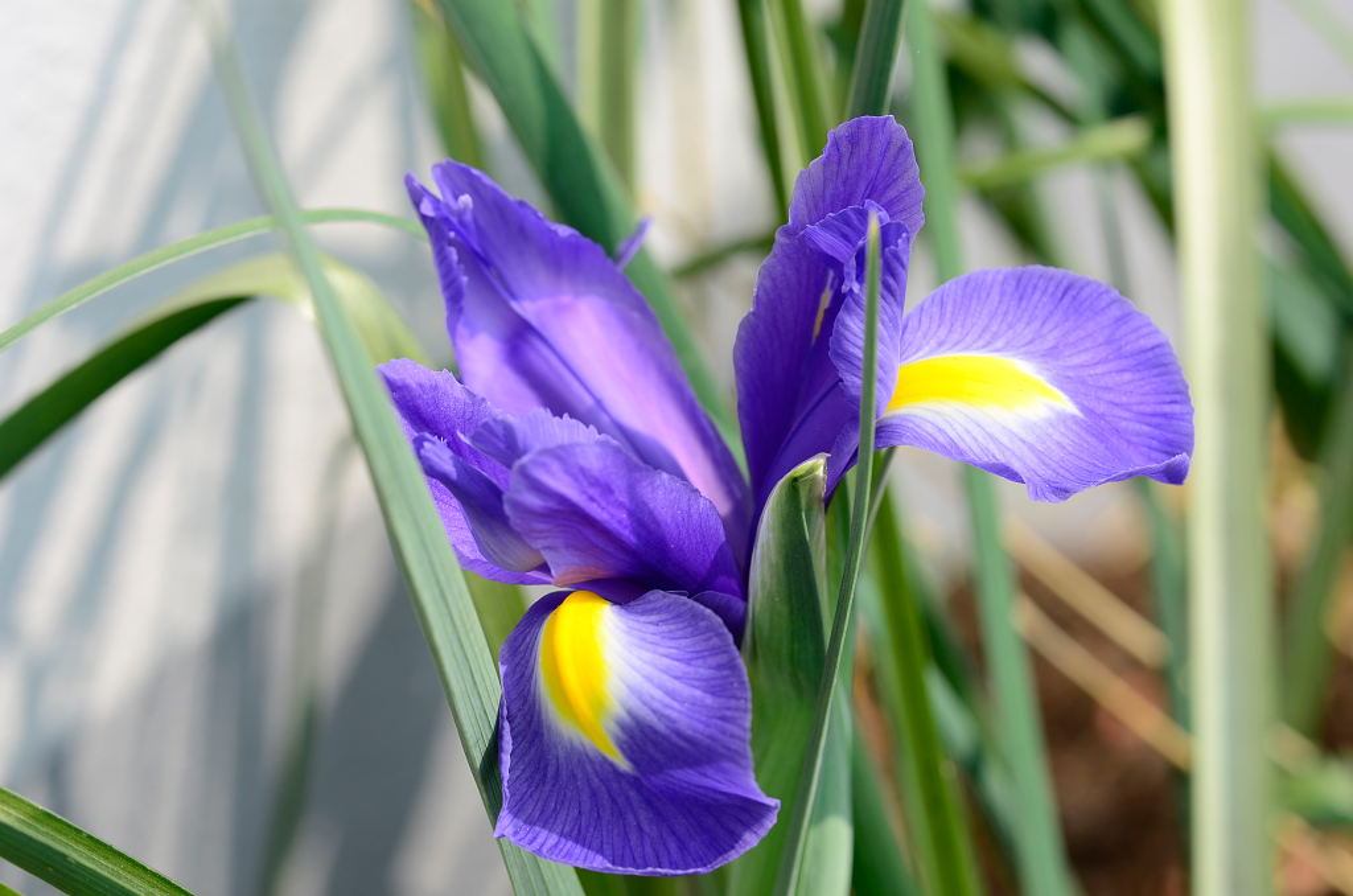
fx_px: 8438
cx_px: 676
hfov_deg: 9.2
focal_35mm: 225
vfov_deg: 6.1
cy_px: 448
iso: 100
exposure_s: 1/250
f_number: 7.1
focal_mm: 150
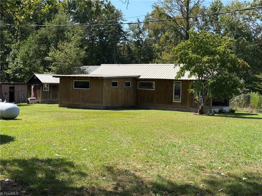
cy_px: 98
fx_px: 363
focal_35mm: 48
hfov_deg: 39.7
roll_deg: -1.2
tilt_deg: -1.8
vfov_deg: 30.3
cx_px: 131
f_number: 1.78
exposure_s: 1/2415
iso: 80
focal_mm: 6.76
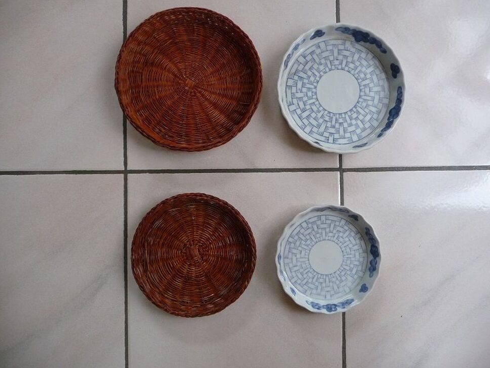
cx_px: 253
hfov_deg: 61.7
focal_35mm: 29
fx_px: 410
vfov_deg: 48.2
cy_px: 179
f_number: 3.3
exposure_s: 1/30
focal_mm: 4.7
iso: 200
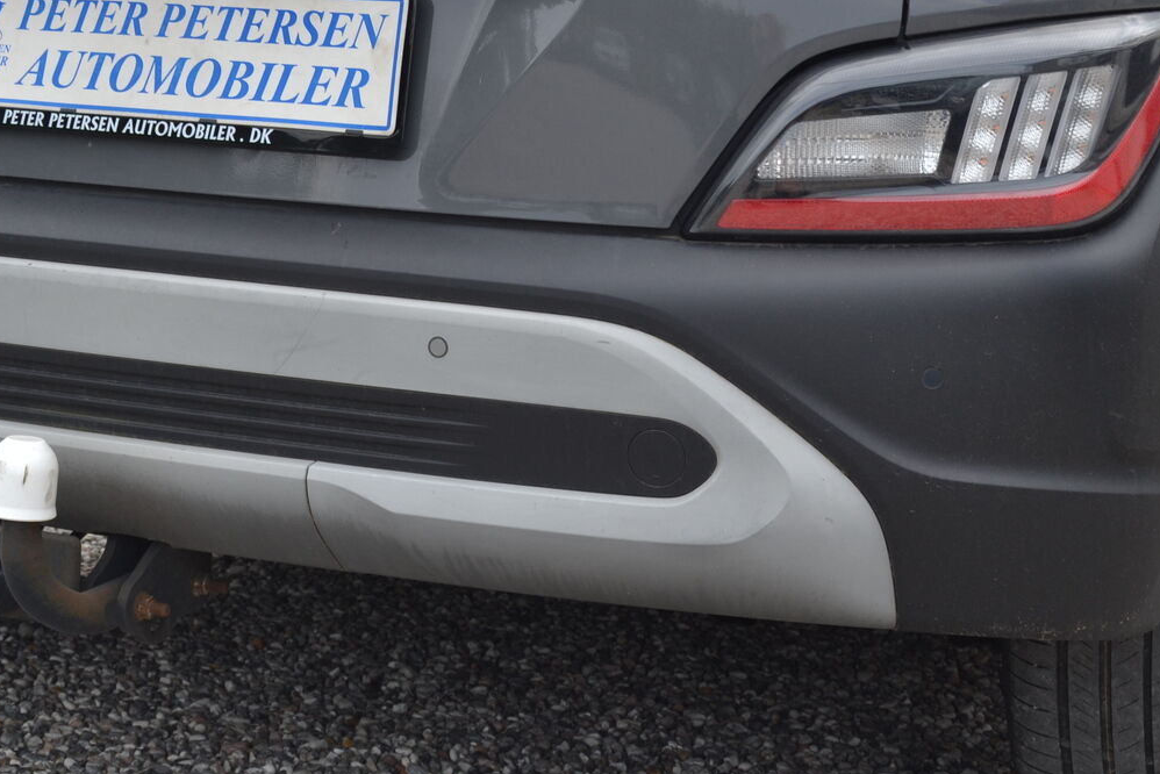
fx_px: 2417
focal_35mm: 75
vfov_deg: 17.9
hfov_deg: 27.0
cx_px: 581
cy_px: 55
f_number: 7.1
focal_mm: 26
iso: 100
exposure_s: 1/200
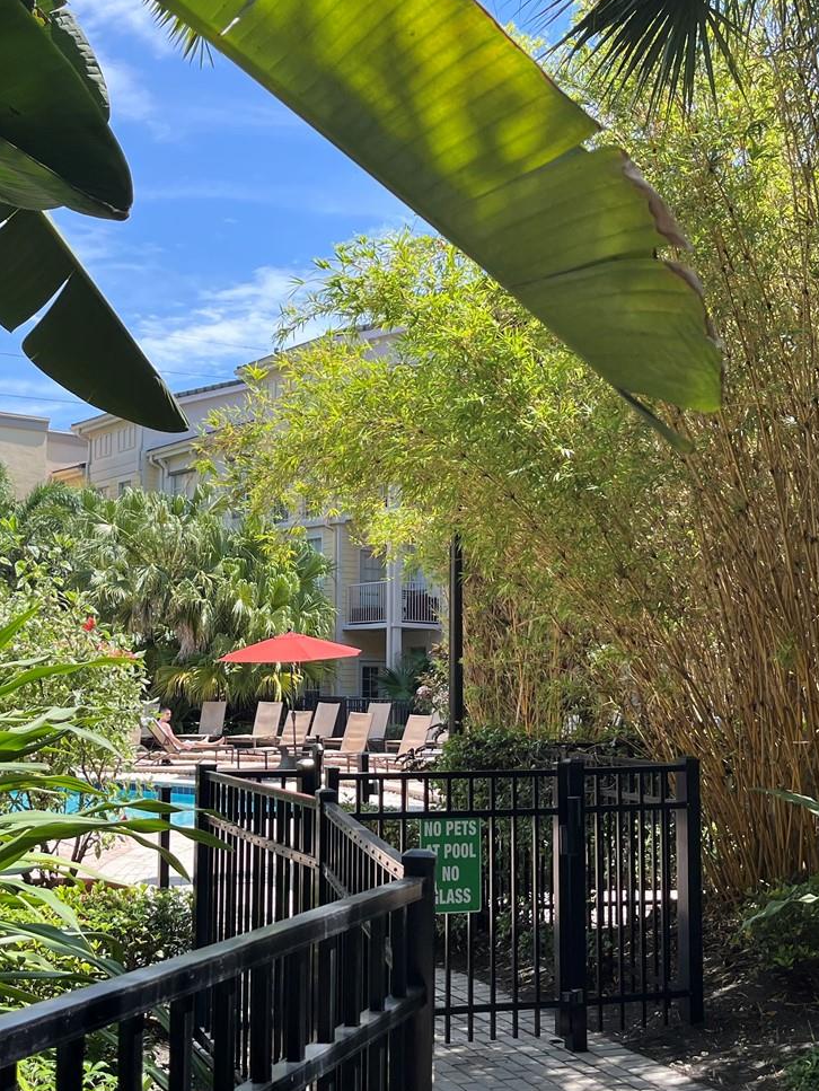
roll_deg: -0.4
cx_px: 288
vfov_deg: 43.8
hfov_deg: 33.4
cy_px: 587
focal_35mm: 43
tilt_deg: +6.9
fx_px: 1356
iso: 50
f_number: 1.6
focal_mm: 5.1
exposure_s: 1/1046
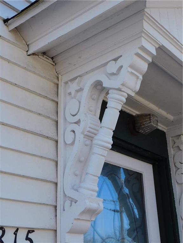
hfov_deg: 28.6
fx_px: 359
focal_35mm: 51
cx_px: 92
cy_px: 122
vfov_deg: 37.5
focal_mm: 9
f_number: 3.8
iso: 125
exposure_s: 1/640
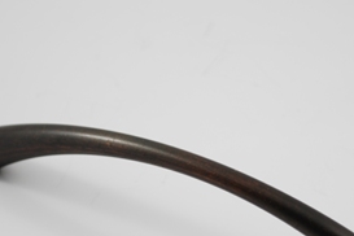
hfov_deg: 13.2
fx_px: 1524
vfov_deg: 8.8
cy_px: 205
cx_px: 220
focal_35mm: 155
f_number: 5.3
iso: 100
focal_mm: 44
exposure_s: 1/25
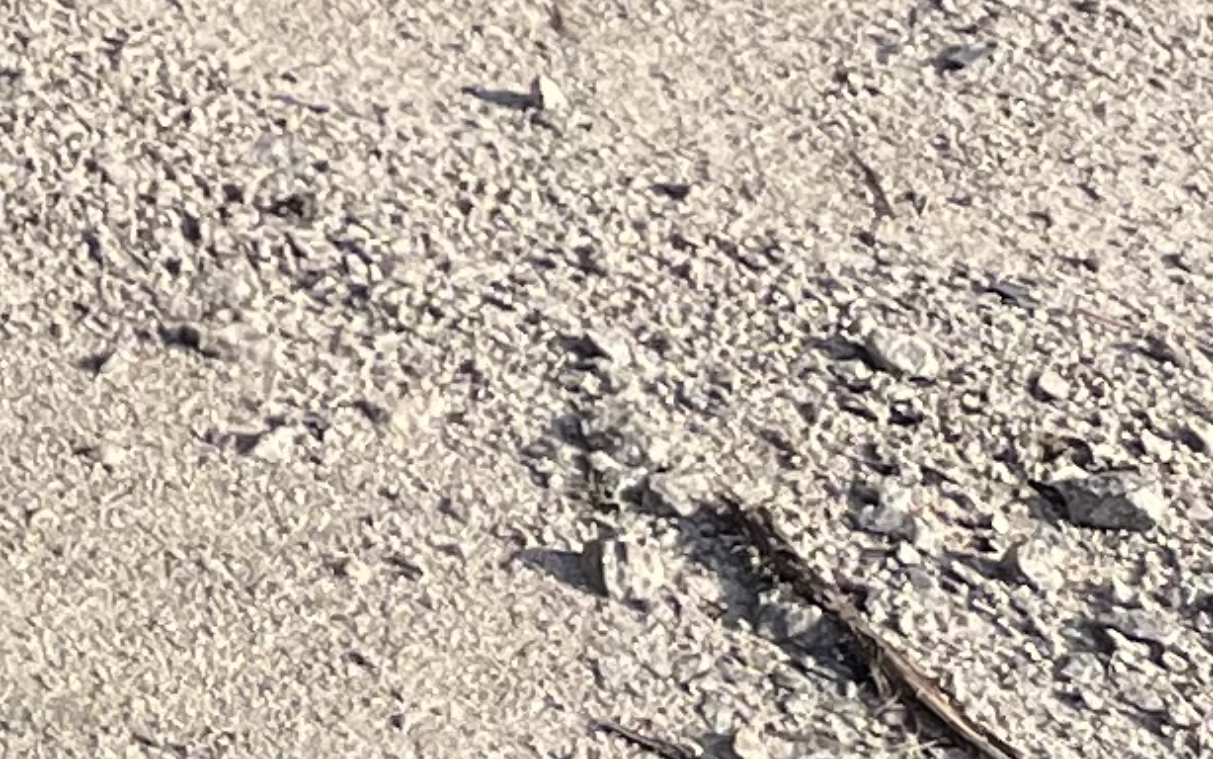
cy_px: -1767
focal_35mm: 181
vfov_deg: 6.4
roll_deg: +1.1
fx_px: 5985
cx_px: -2574
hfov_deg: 9.1
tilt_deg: -12.8
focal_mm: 5.1
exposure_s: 1/1309
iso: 50
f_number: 1.6
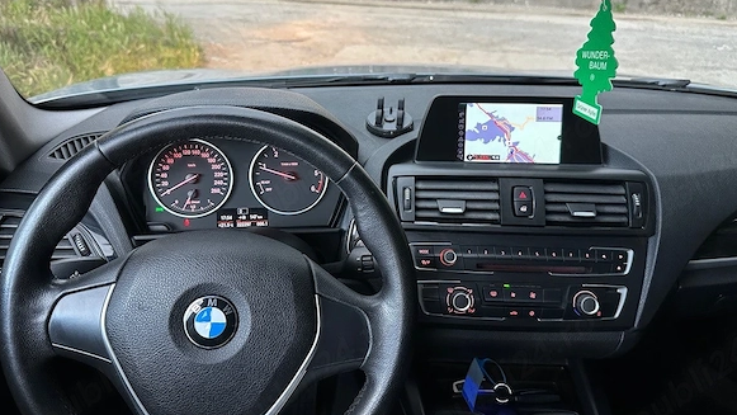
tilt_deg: -21.5
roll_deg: -1.5
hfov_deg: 69.9
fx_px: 528
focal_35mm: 27
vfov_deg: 42.8
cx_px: 367
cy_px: 181
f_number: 1.78
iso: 320
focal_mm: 6.86
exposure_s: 1/47
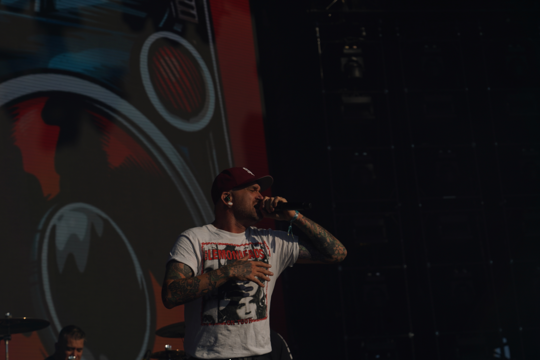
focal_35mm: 105
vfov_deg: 13.0
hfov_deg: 19.5
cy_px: 180
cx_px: 270
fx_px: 1575
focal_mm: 105
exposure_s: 1/1250
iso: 100
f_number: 8
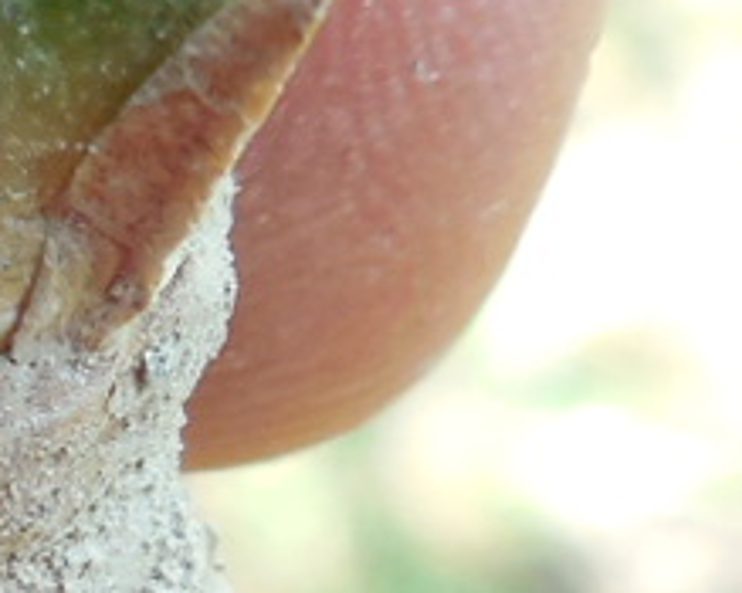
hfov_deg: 8.1
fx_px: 4851
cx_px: -1013
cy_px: 576
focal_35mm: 221
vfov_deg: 7.0
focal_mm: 5.6
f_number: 3.6
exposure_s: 1/100
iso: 125
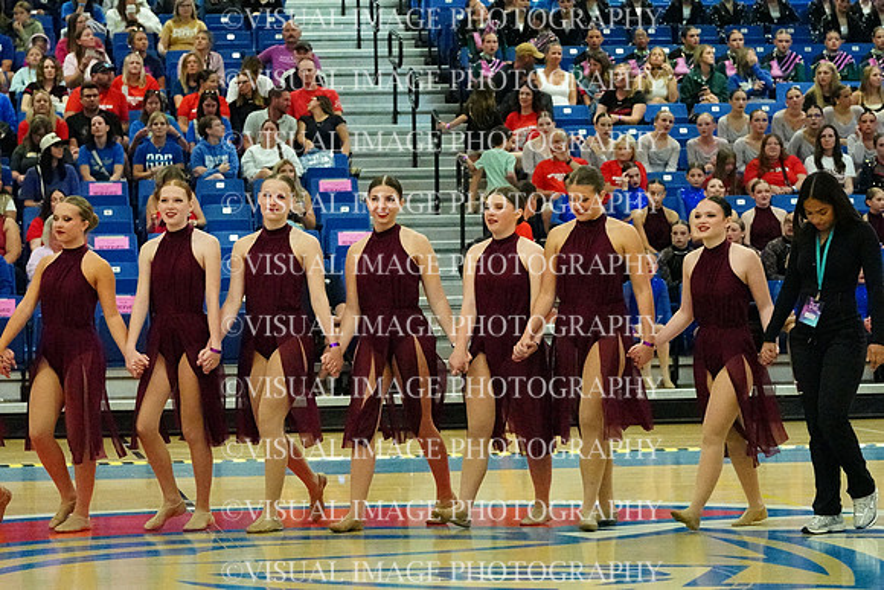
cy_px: 295
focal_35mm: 138
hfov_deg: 14.9
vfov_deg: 9.9
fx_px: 3389
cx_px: 442
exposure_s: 1/1000
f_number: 4
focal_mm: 92
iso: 25600
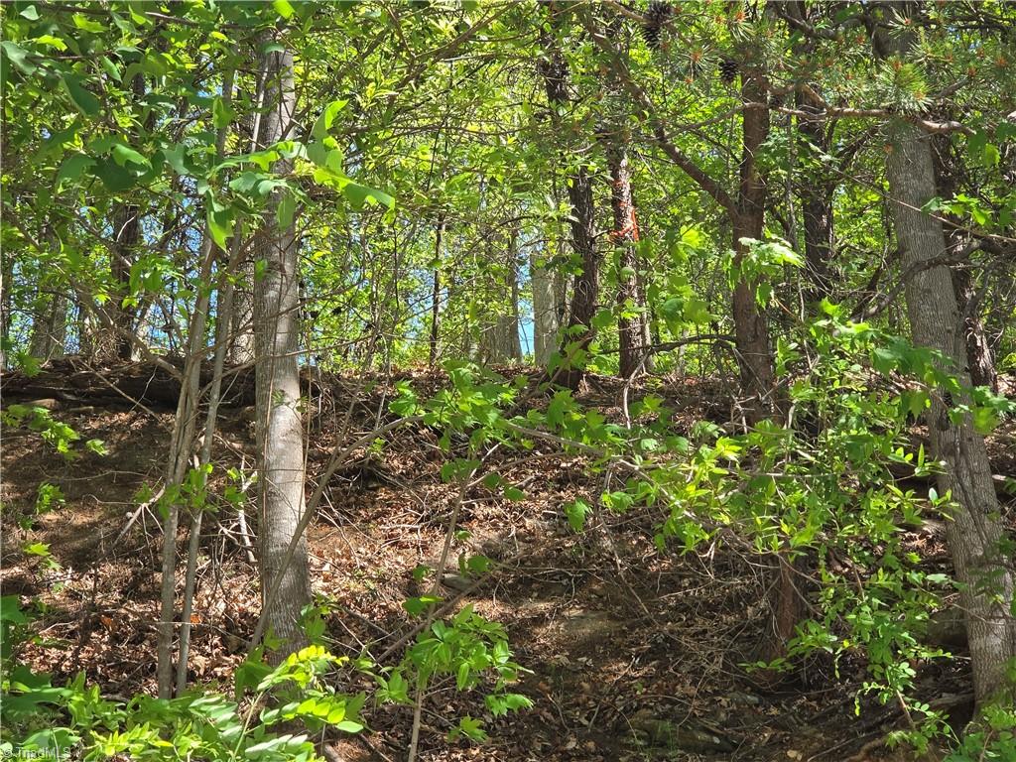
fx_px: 2025
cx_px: 508
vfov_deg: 21.3
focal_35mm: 69
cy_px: 381
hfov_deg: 28.2
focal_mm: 7
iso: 25
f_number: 2.4
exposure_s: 1/186
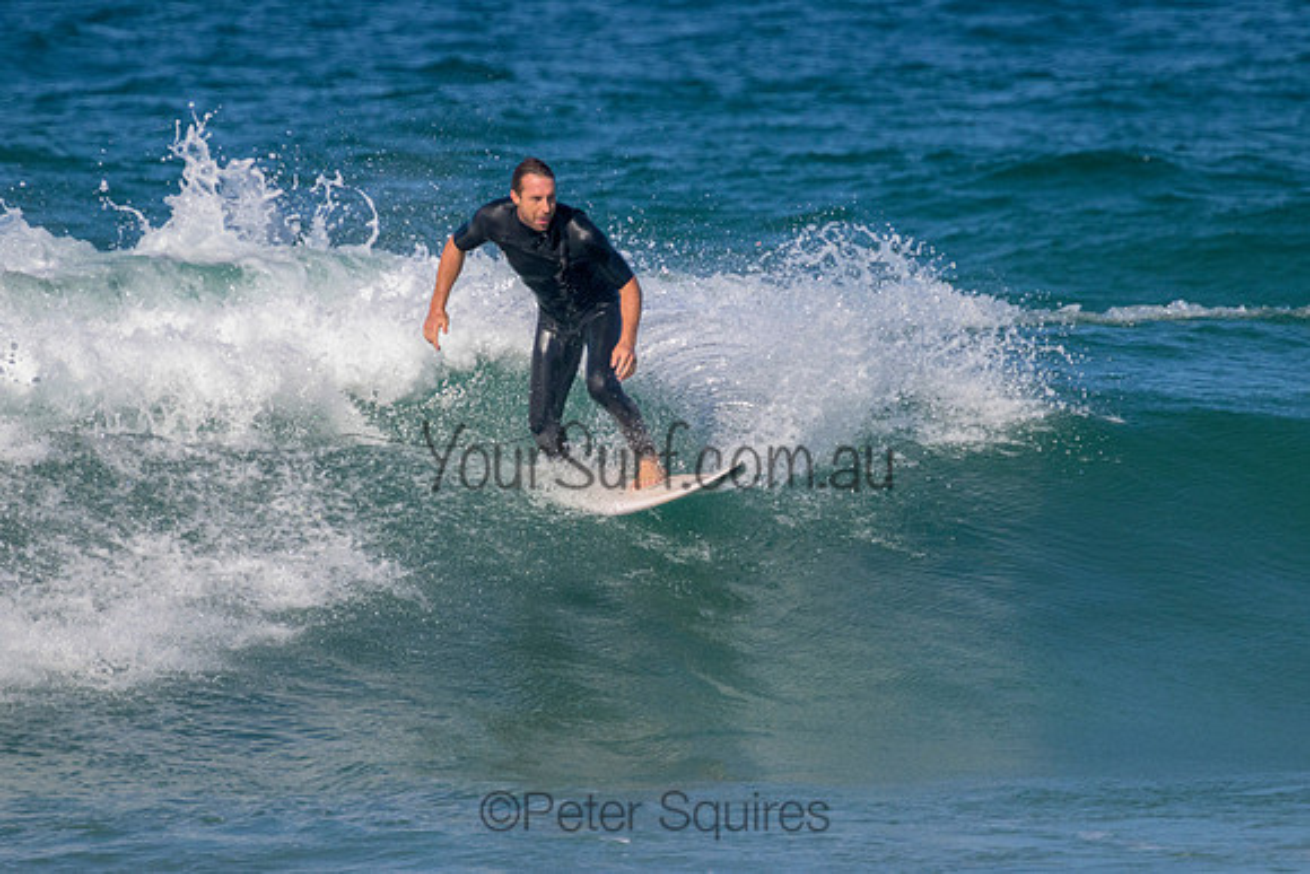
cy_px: 428
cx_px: 711
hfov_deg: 1.9
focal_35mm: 1095
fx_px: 39853
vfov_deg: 1.3
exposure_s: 1/2000
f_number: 11
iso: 1100
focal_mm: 800
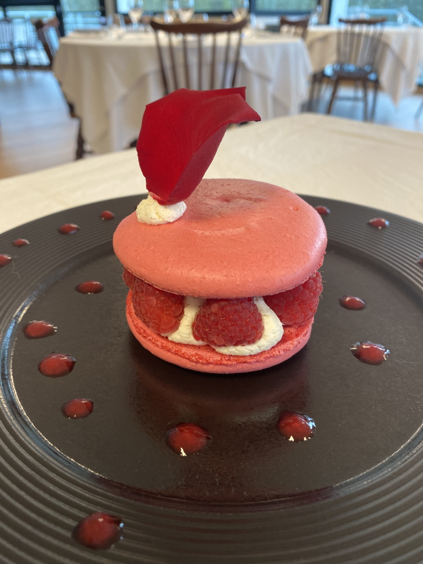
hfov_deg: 53.1
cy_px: 282
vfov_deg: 67.3
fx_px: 424
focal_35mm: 26
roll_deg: +0.2
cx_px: 212
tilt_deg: -30.8
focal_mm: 4.25
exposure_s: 1/50
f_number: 1.8
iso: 125
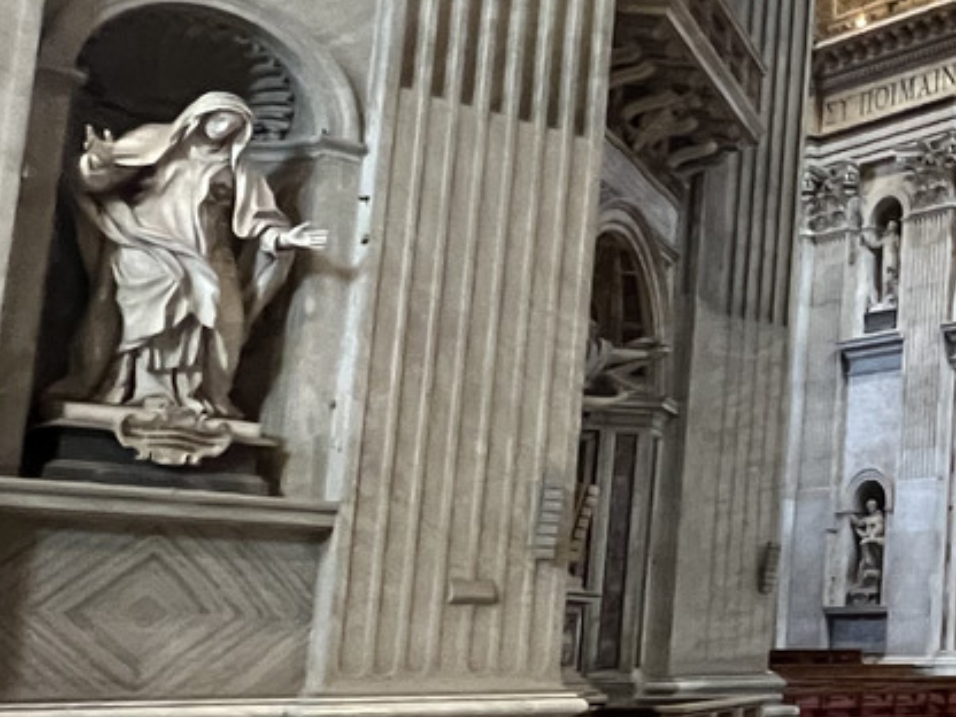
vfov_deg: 29.0
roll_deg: +0.1
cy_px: 446
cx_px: 1489
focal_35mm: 50
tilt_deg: +8.1
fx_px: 1381
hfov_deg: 26.0
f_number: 1.8
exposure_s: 1/50
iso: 800
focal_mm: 1.57
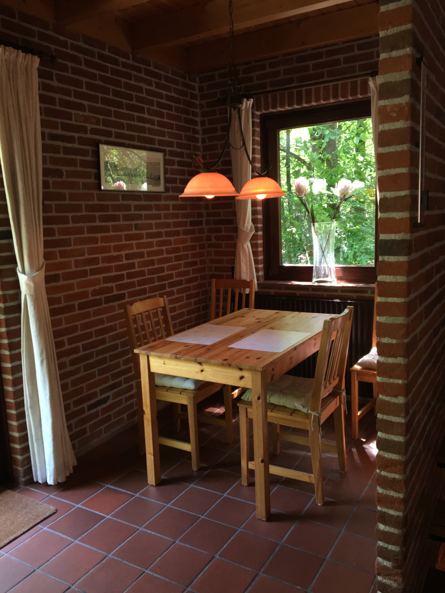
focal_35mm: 29
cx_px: 222
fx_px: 497
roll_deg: +3.4
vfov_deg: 61.7
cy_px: 296
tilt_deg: -9.8
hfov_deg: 48.2
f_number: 2.2
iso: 80
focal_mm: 4.15
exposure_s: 1/33
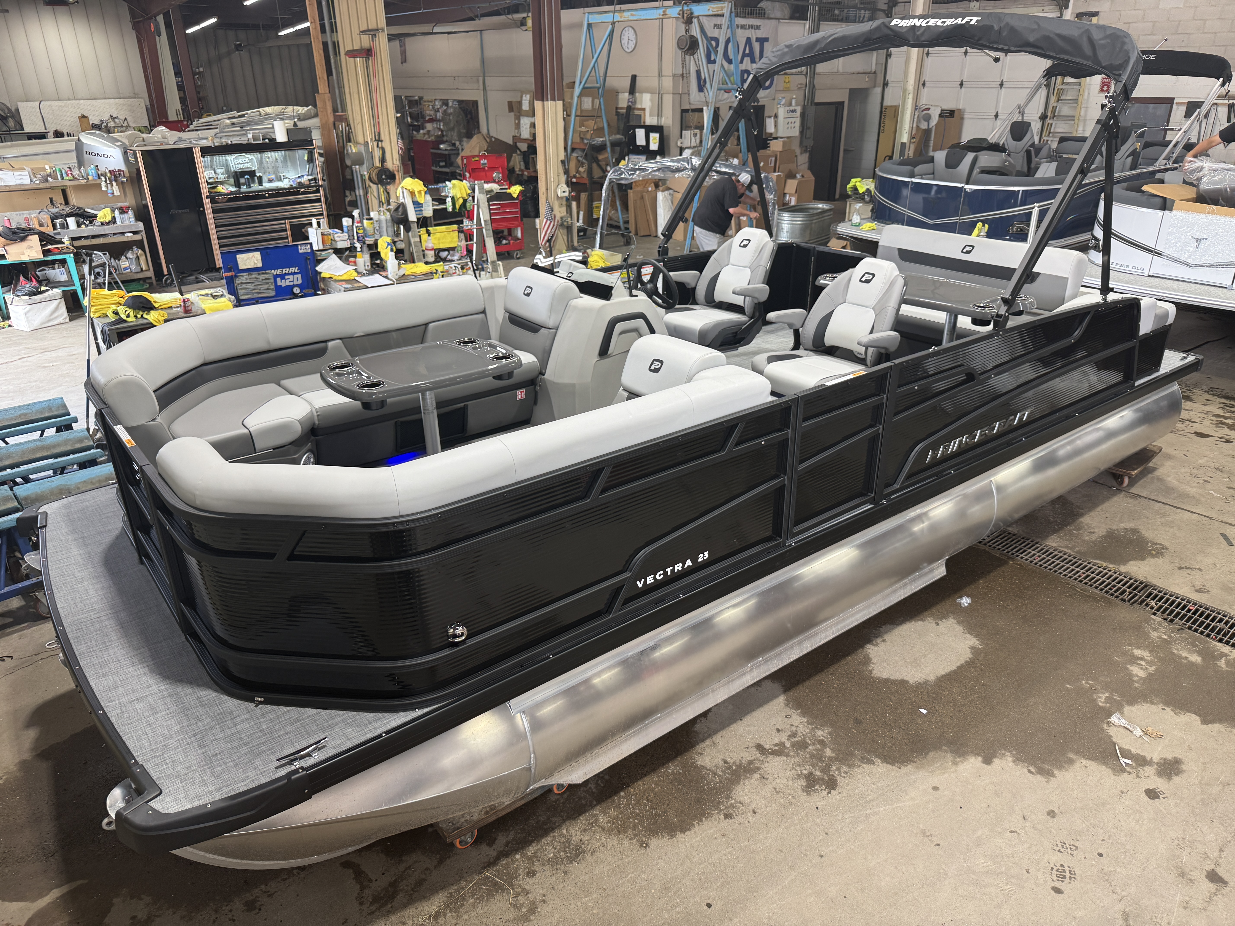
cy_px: 463
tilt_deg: -24.8
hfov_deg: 71.6
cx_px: 618
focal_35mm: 24
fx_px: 856
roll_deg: +1.0
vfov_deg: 56.8
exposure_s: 1/120
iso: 125
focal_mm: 6.76
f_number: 1.78
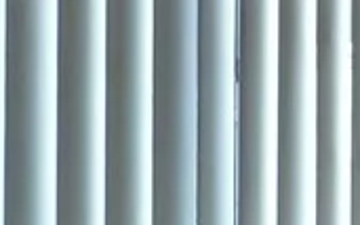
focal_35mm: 89
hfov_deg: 13.4
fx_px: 873
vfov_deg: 14.2
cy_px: -44
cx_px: 945
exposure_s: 1/165
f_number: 2.2
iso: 40
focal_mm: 2.22
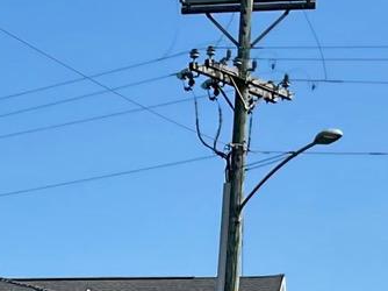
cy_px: 738
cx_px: -177
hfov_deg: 10.7
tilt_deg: -7.4
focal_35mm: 178
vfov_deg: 7.7
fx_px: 1994
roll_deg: -2.1
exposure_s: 1/2538
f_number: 1.8
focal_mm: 3
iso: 16
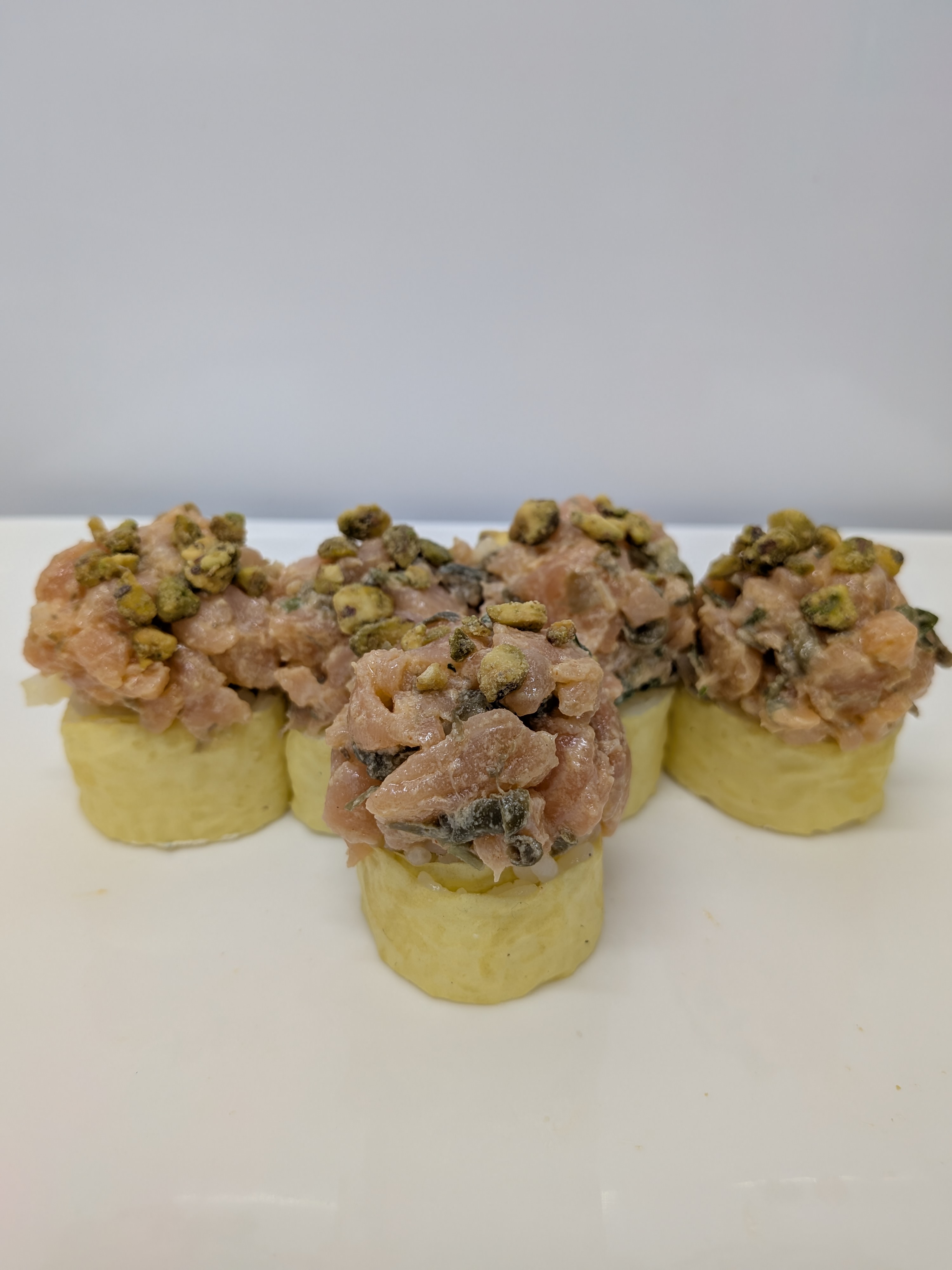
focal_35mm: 24
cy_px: 635
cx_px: 476
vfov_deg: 71.6
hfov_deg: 56.8
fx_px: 880
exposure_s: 1/30
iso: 34
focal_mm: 4.53
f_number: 1.7
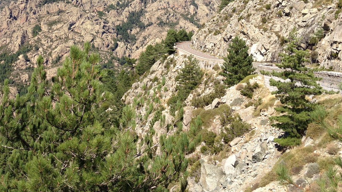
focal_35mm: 53
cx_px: 137
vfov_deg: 22.1
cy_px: 17
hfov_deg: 39.0
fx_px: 481
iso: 64
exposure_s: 1/1346
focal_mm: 4.28
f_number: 2.4
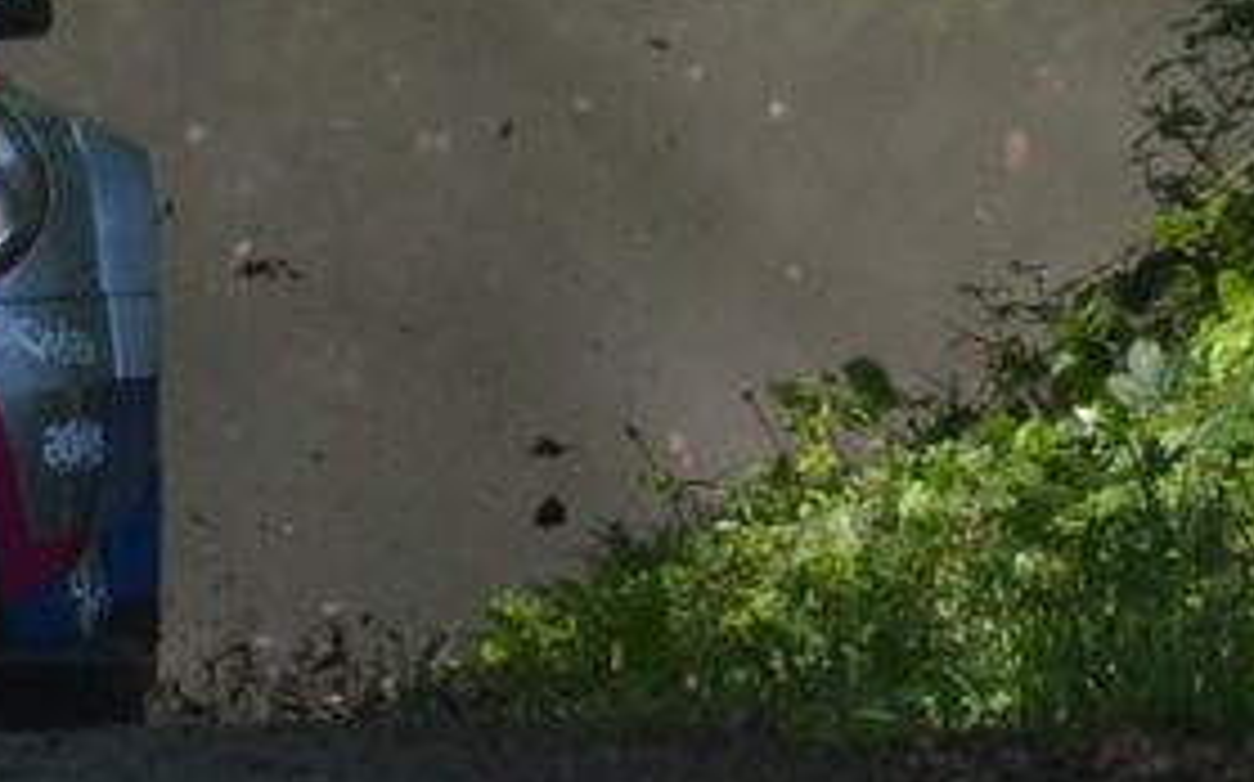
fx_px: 55604
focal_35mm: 1628
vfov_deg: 0.8
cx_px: -858
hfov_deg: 1.3
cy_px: 213
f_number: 6
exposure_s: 1/800
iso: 400
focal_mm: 290
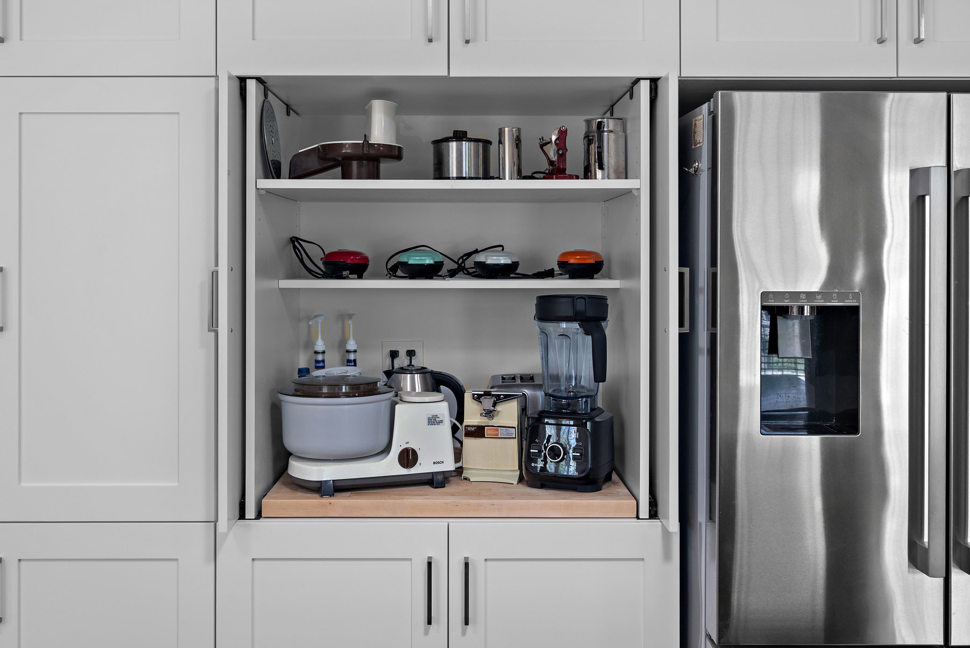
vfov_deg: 36.9
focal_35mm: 36
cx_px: 460
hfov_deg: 53.1
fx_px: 970
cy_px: 298
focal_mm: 30
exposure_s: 1/5
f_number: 8
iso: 500
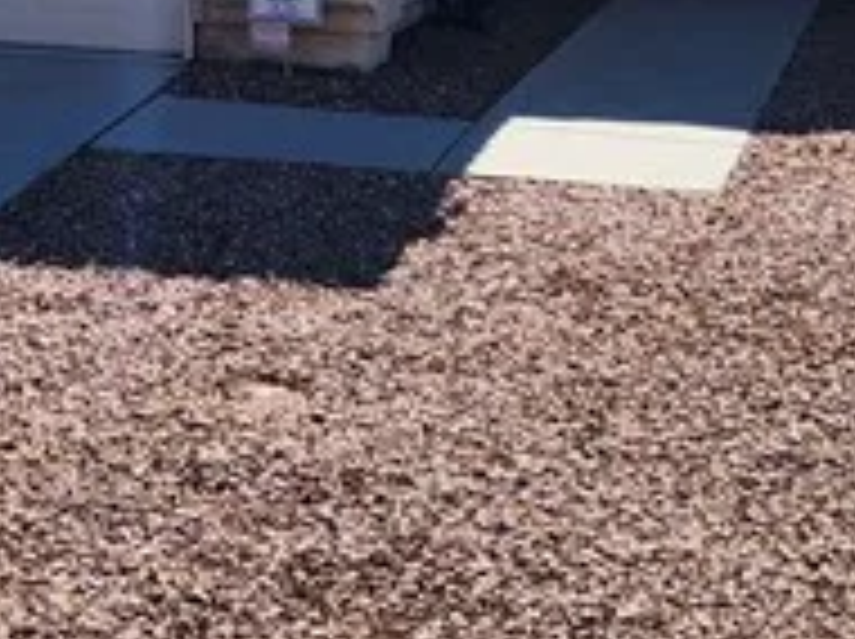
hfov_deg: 15.7
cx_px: 27
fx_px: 3059
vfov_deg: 11.1
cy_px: -544
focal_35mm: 124
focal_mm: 6.4
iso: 12
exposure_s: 1/1380
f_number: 1.8
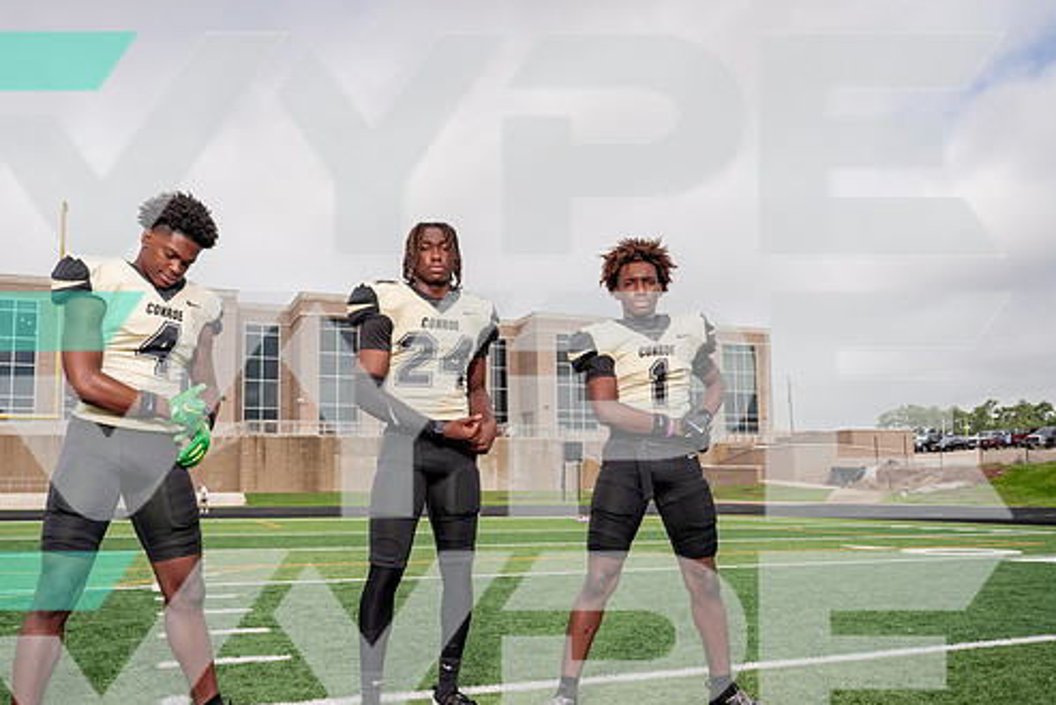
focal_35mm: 29
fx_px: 851
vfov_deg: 44.9
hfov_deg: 63.5
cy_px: 406
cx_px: 467
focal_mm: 24
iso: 400
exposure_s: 1/1600
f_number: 6.3
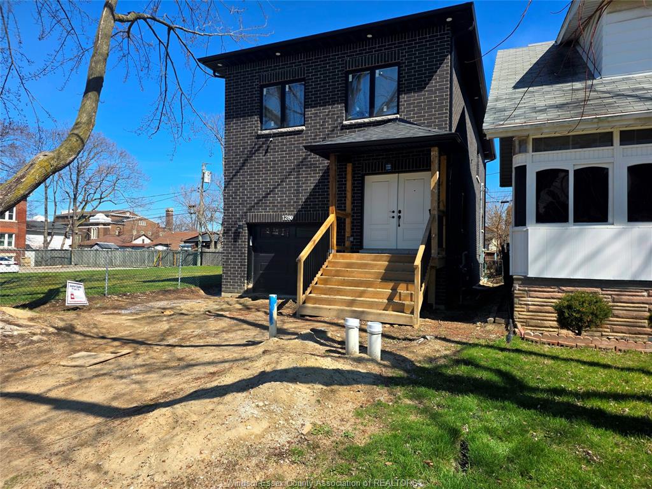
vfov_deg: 58.9
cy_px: 244
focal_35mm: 23
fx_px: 433
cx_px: 326
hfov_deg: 73.9
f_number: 1.7
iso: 80
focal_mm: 6.3
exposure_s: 1/5000
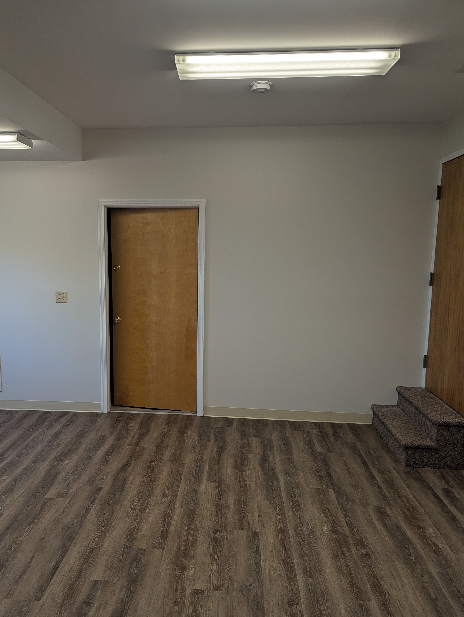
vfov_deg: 59.8
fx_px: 535
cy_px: 332
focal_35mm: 30
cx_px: 186
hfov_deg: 46.6
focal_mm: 6.81
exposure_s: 1/120
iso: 39
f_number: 1.85
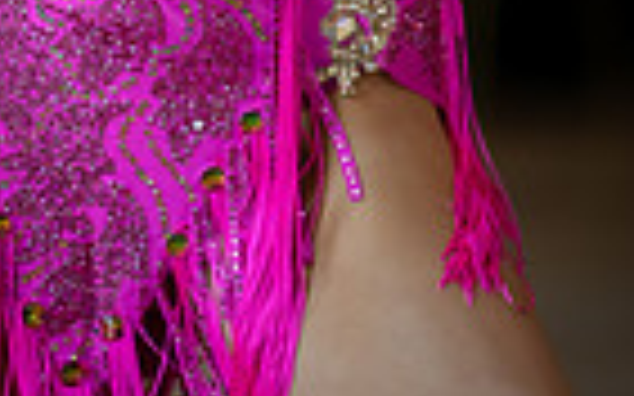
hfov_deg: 4.5
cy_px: -495
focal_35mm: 467
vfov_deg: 2.8
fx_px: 8066
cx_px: 166
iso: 2500
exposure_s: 1/400
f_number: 2.8
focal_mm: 144
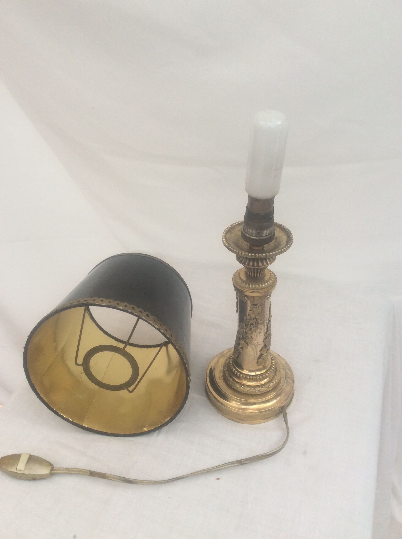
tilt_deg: -34.6
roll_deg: +4.2
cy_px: 270
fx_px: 497
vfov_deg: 56.9
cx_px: 201
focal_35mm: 32
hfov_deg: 44.1
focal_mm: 3.3
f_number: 2.4
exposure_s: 1/33
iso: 32
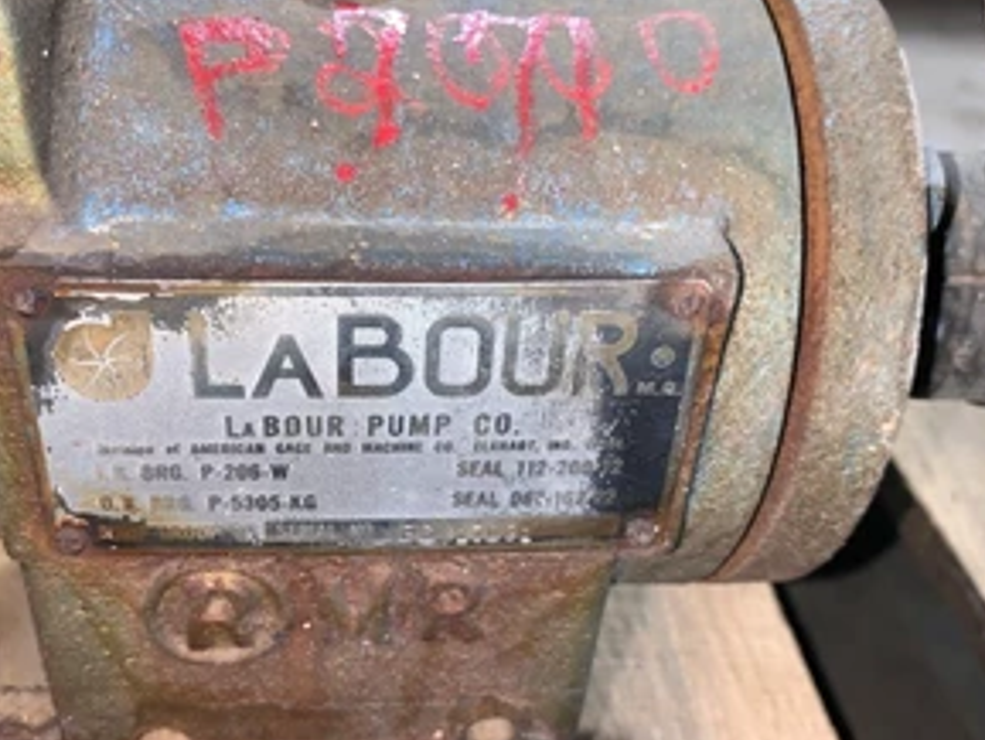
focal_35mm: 36
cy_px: 351
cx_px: 406
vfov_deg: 39.7
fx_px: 1025
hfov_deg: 51.1
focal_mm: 4.25
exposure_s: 1/30
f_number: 1.8
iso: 40
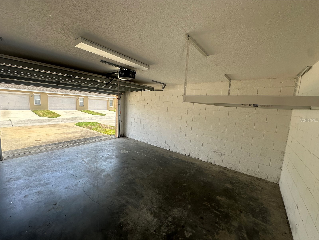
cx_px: 160
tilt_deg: -6.9
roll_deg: -3.5
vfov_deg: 85.7
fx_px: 129
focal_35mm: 14
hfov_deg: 102.1
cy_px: 120
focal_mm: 2.22
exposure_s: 1/269
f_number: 2.2
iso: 40
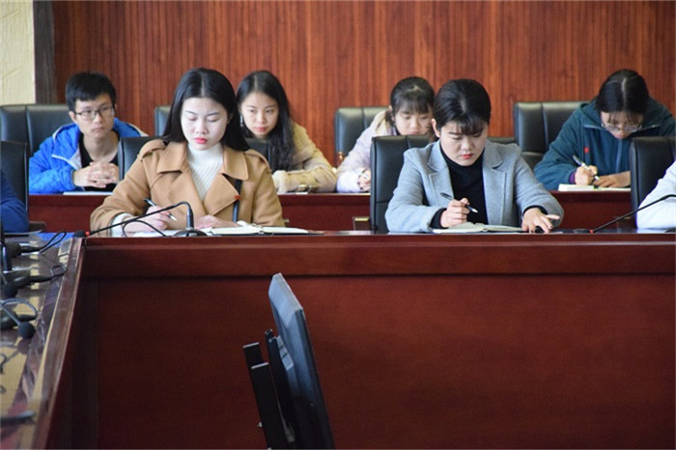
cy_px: 225
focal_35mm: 210
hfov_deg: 9.8
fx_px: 3941
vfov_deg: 6.5
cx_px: 338
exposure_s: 1/50
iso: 6400
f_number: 5.6
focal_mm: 140
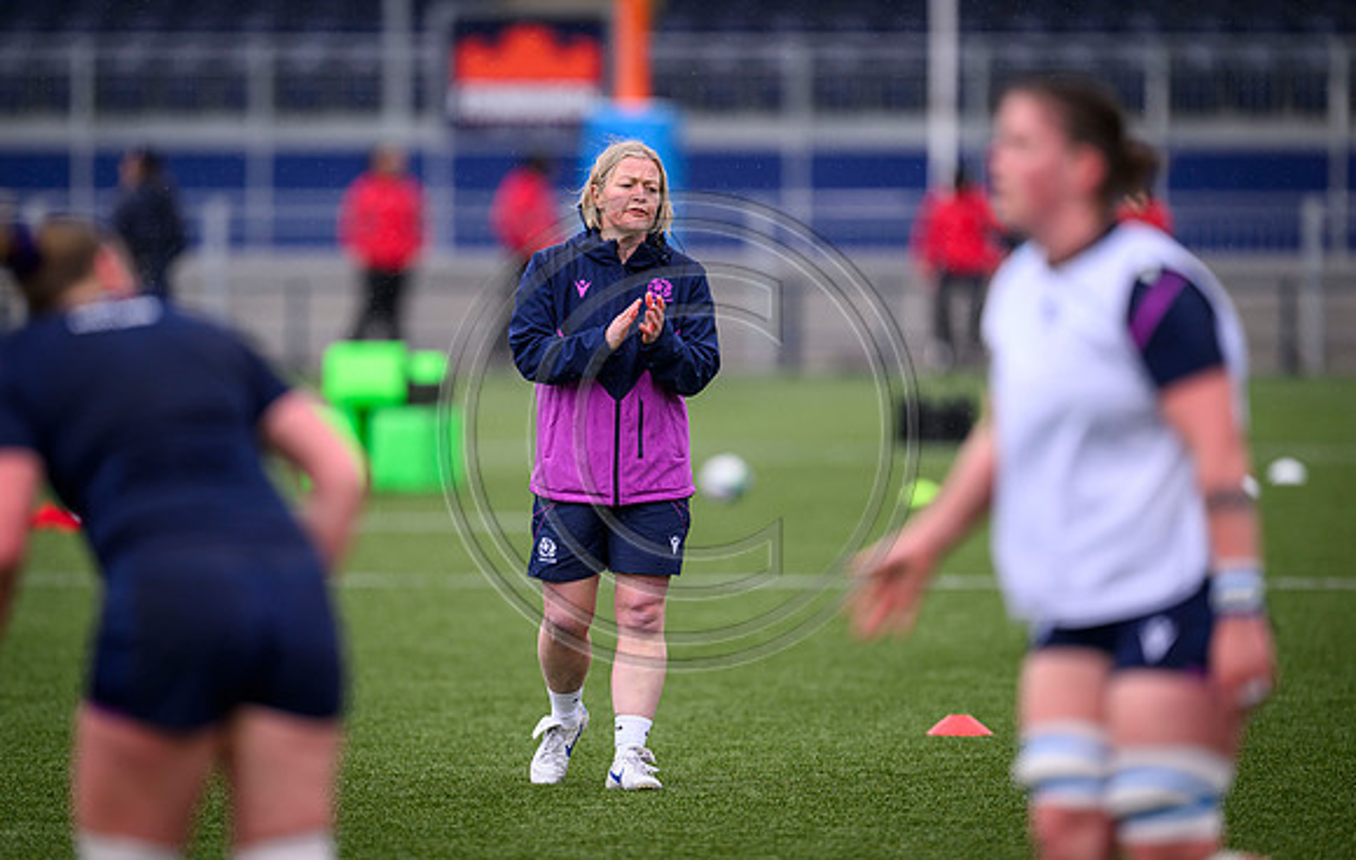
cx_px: 624
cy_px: 372
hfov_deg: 4.8
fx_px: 16274
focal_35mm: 438
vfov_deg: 3.0
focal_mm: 400
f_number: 2.8
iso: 500
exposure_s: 1/2500
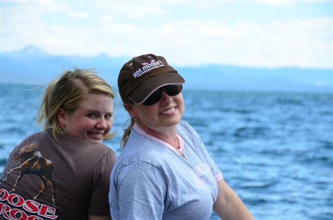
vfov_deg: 11.1
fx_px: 1135
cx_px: 166
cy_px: 110
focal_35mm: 123
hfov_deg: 16.7
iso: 200
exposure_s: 1/640
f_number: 6.3
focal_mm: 82
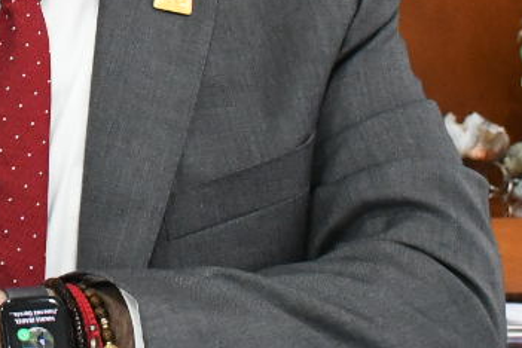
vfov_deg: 8.1
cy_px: -146
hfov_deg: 12.2
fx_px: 2407
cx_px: -70
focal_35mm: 166
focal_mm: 24
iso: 5000
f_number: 5.6
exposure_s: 1/125
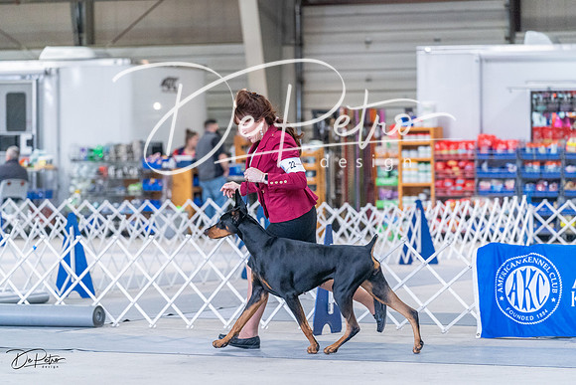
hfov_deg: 14.0
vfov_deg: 9.3
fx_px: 2352
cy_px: 192
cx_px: 288
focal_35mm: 147
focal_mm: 147
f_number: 4
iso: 6400
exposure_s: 1/400
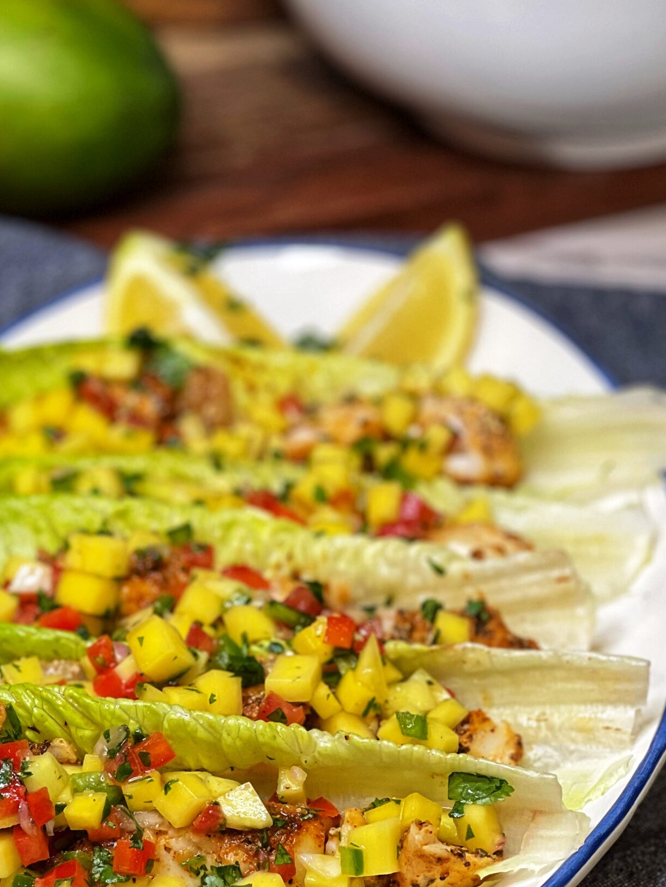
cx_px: 214
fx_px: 3104
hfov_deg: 12.2
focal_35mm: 121
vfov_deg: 16.3
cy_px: 486
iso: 125
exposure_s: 1/40
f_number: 2.8
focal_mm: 9
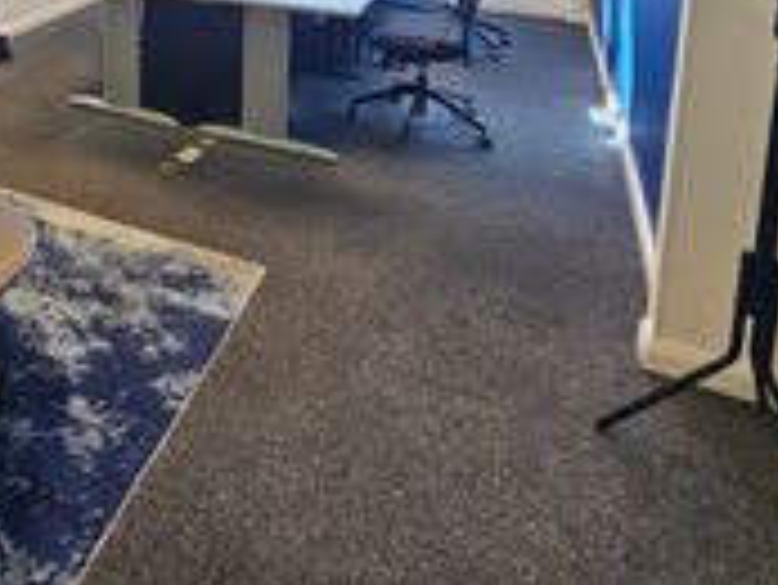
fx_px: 675
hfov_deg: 53.0
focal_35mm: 30
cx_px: 85
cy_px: -81
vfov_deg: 37.8
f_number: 2.2
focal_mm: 2.2
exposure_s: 1/50
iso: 50
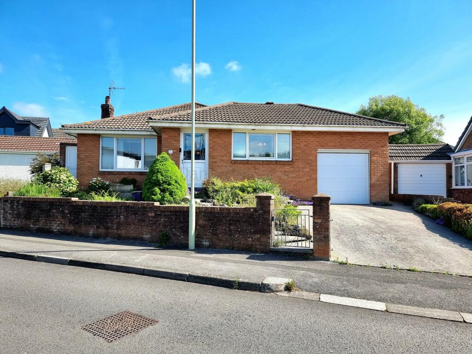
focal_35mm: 24
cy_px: 177
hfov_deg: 71.6
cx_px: 236
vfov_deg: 56.8
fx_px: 327
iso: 50
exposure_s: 1/714
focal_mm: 6.7
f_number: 1.8
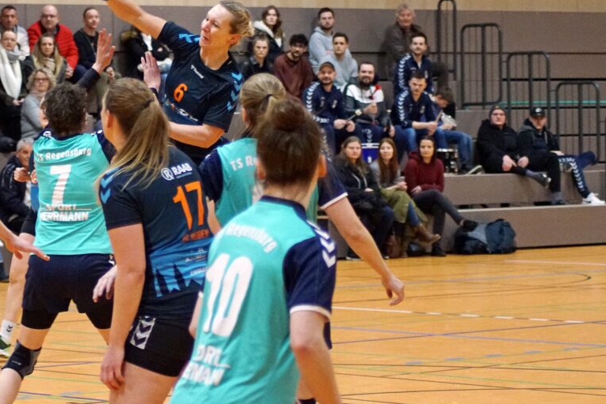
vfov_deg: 7.8
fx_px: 2959
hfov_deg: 11.7
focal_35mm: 176
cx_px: 148
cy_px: 122
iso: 3200
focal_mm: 75
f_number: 4
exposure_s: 1/320
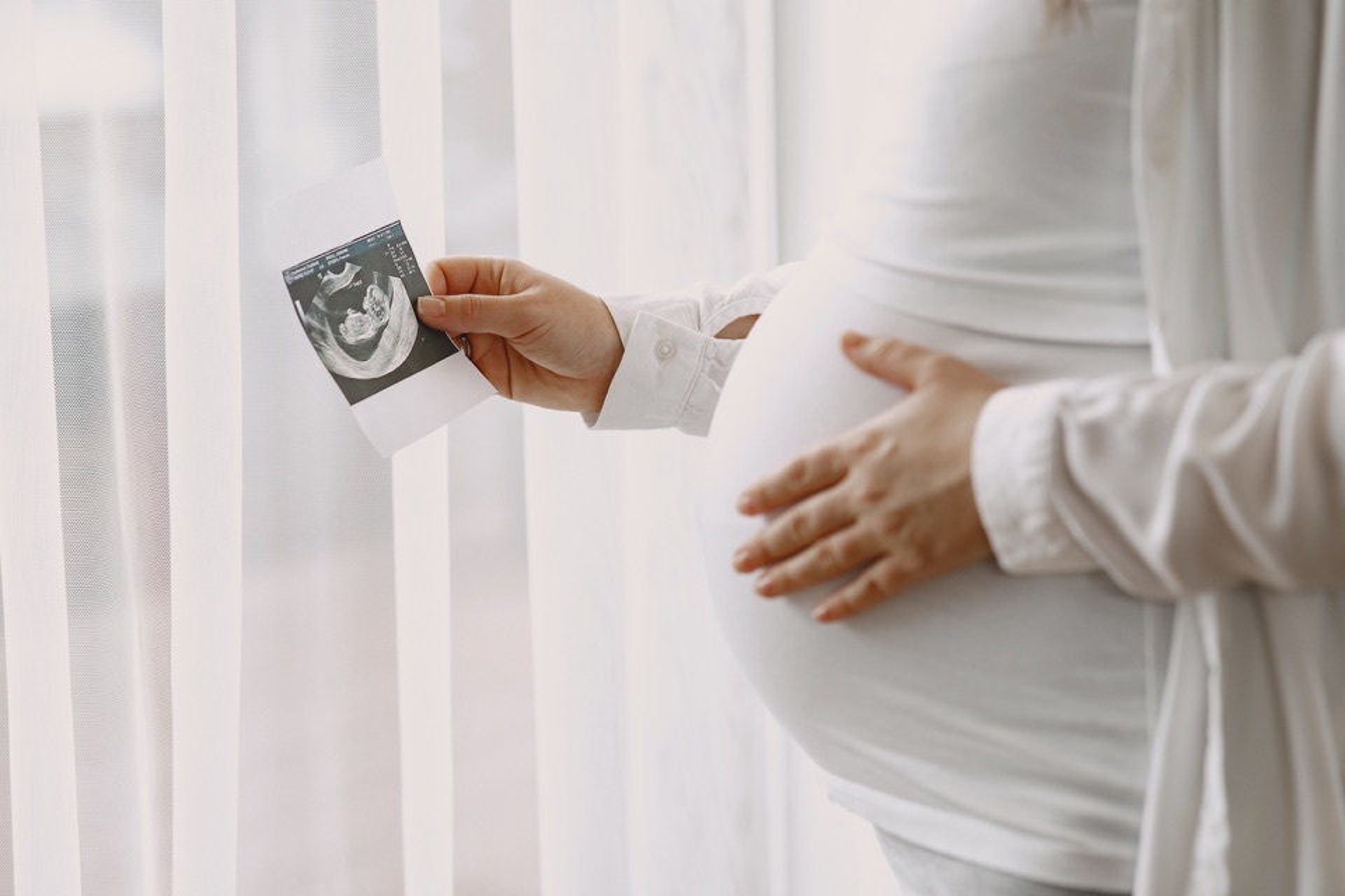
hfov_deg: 23.9
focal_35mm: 85
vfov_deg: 16.1
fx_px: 3175
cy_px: 448
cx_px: 672
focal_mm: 85
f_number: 2.8
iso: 320
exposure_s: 1/320
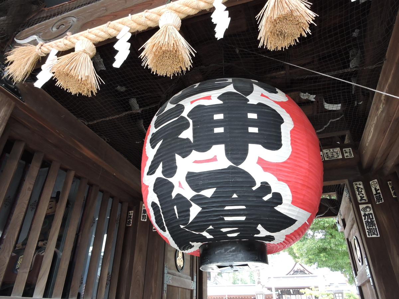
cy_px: 150
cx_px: 200
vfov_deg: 56.8
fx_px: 277
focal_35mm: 24
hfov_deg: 71.6
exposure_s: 1/30
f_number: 3.3
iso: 360
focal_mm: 4.3
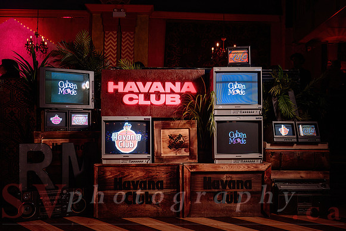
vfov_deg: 37.5
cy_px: 123
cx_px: 173
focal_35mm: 35
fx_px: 340
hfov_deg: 53.9
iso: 800
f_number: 4
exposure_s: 1/60
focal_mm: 32
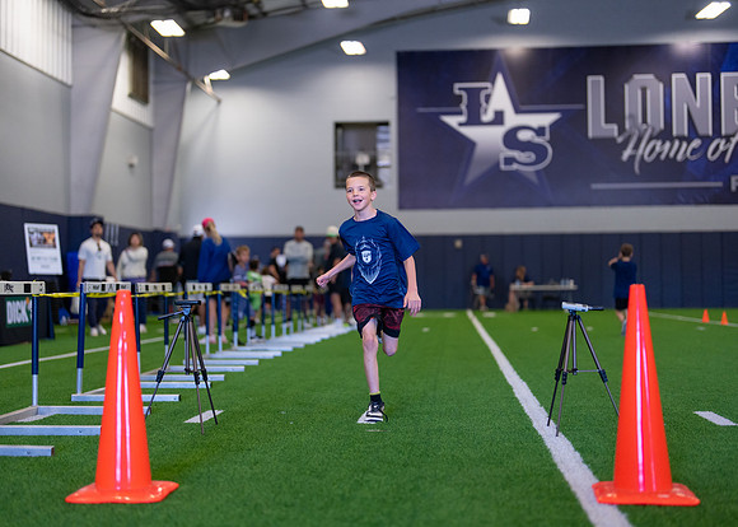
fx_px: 1116
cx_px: 369
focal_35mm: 53
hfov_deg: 36.6
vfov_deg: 26.6
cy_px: 264
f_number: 1.2
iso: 1250
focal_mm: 50
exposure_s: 1/1000
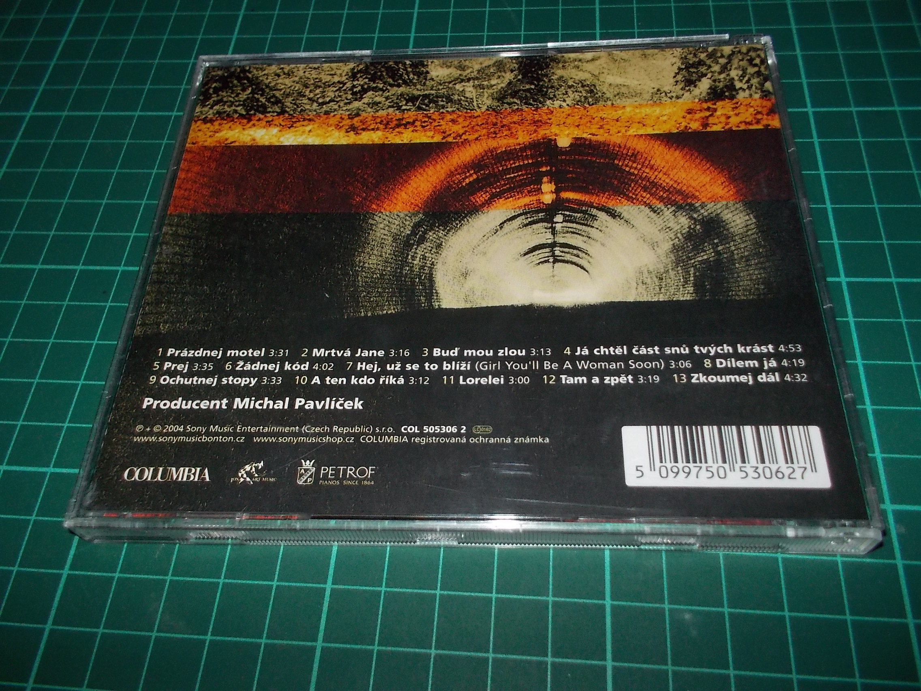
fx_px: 772
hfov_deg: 61.7
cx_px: 460
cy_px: 346
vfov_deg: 48.2
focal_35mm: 29
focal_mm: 4.1
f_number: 3.3
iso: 200
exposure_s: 1/30
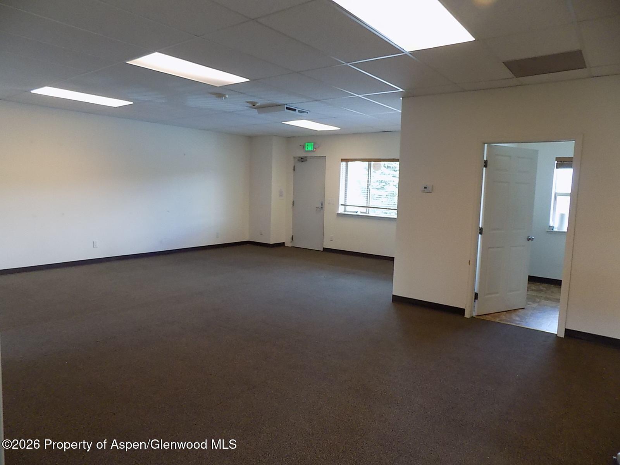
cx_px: 310
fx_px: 412
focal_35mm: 23
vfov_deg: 58.9
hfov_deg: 73.9
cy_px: 232
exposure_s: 1/30
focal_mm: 4
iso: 250
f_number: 3.1
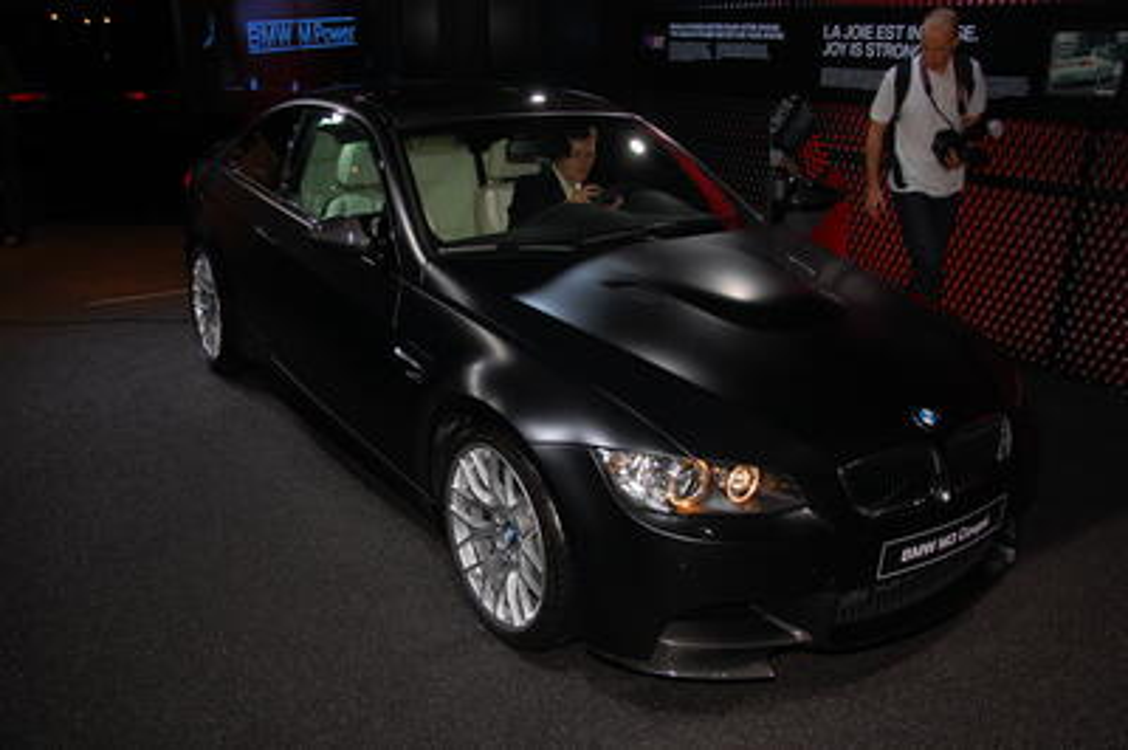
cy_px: 375
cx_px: 564
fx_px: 986
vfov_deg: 41.6
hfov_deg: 59.5
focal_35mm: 32
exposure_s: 1/60
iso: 200
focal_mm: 21
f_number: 4
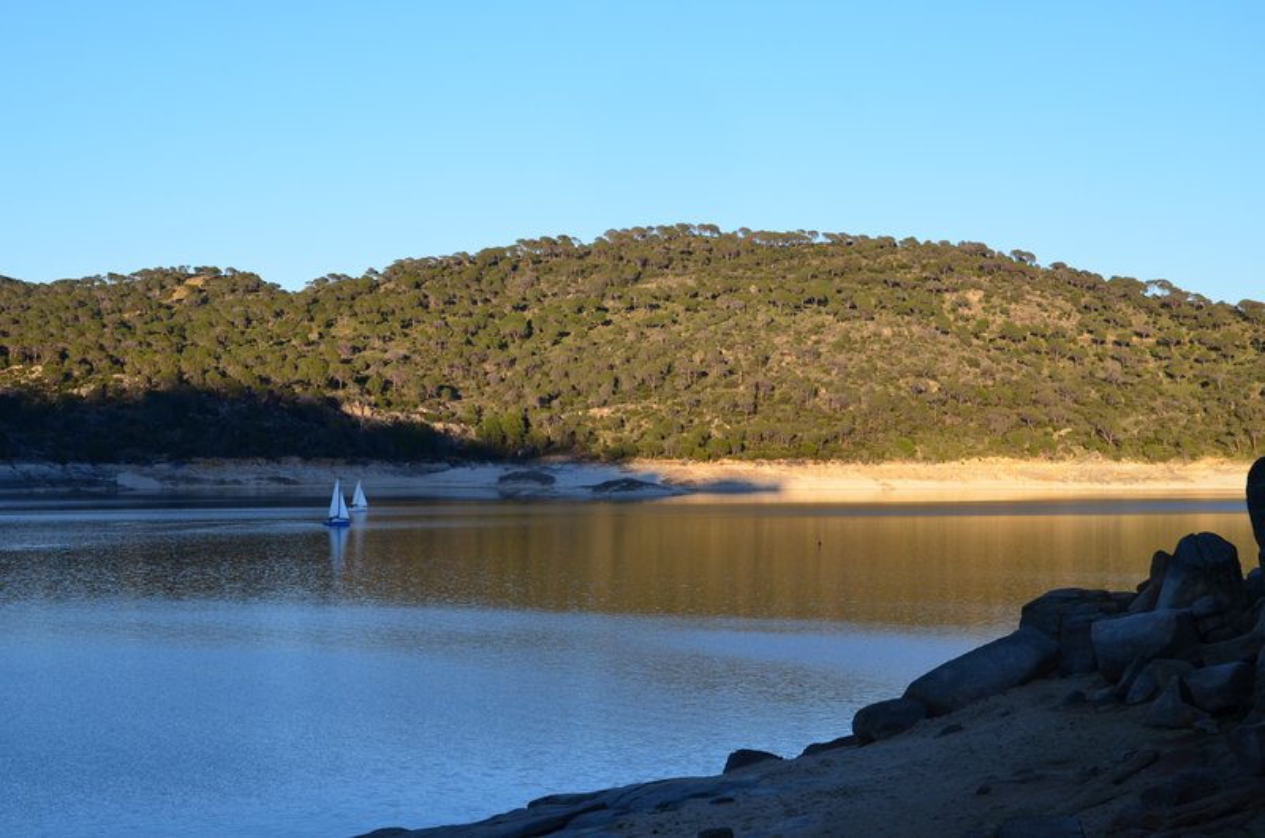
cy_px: 419
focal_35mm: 57
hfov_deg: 35.1
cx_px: 632
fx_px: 1999
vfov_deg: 23.7
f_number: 9
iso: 500
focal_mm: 38
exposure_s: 1/320
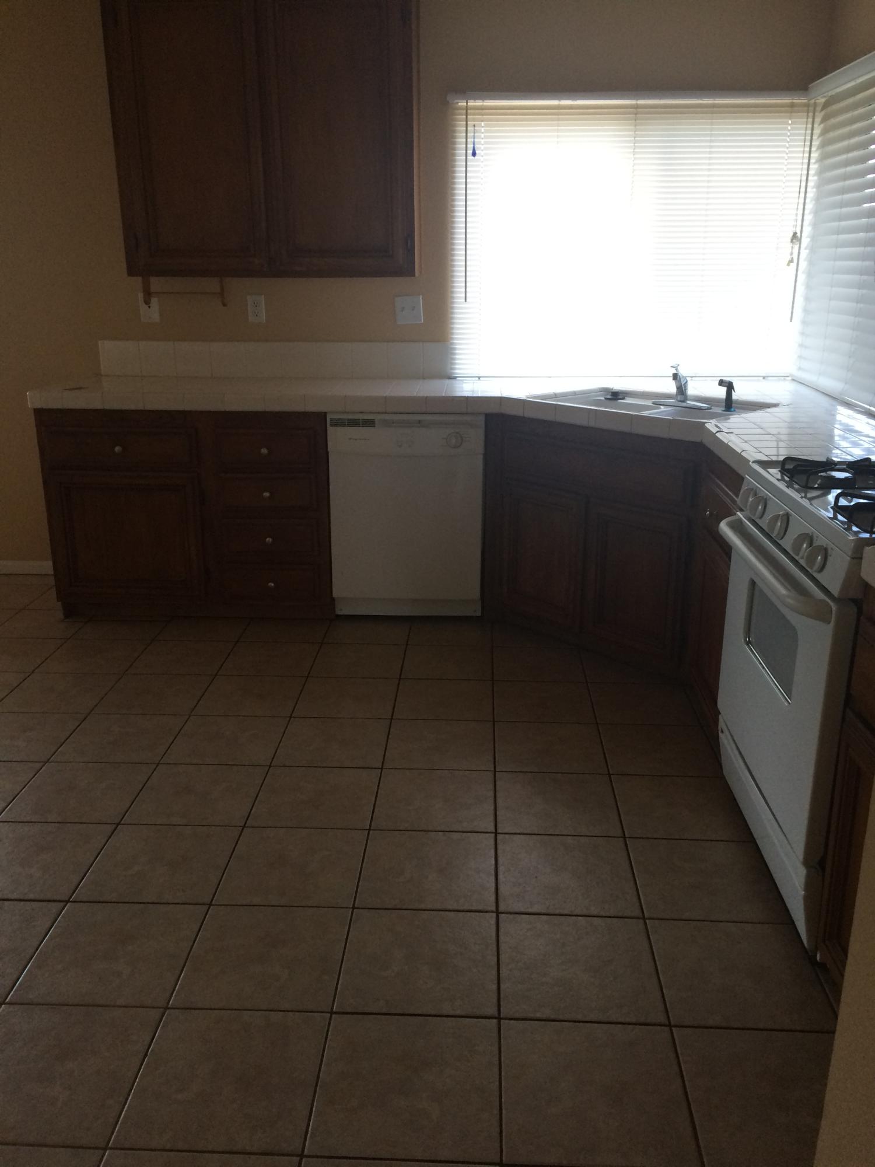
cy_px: 584
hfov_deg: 48.2
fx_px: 977
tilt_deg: -18.7
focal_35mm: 29
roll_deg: +1.1
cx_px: 438
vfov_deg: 61.7
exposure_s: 1/30
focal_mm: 4.15
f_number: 2.2
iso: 40
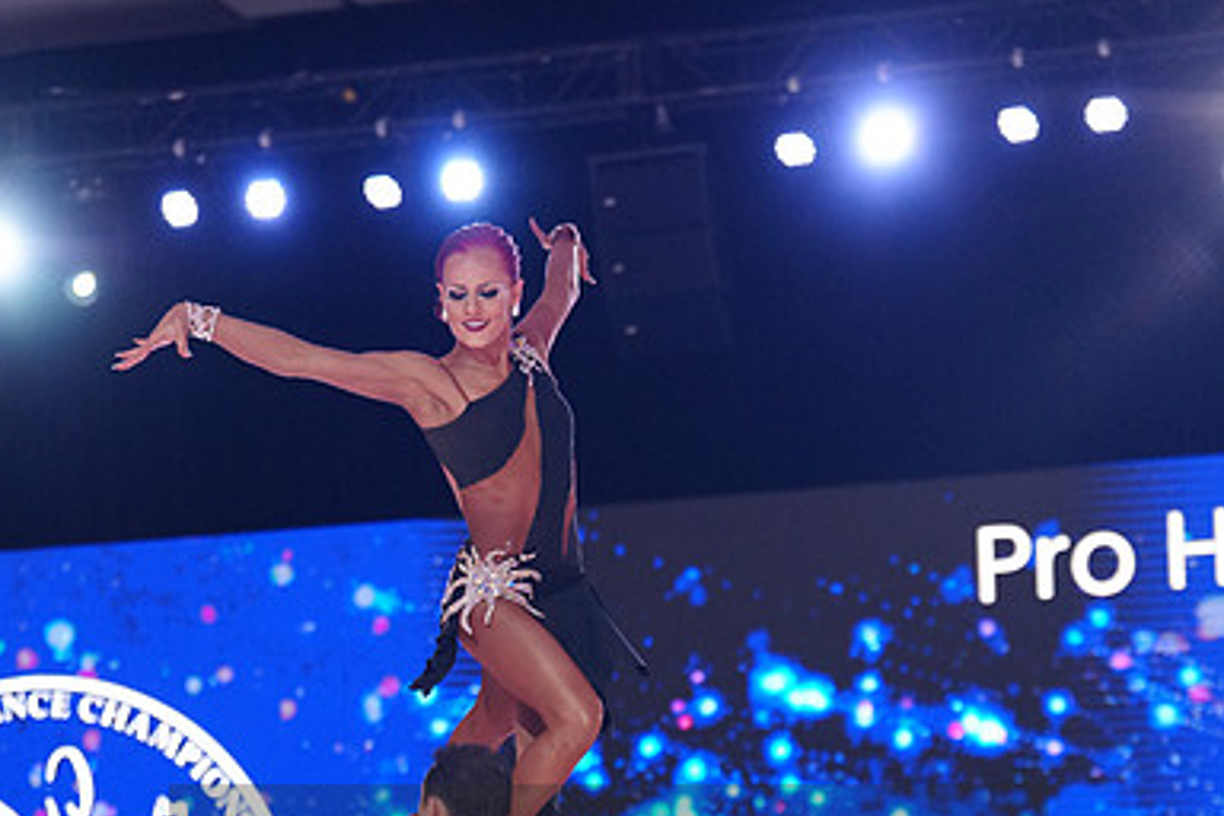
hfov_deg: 14.8
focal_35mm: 139
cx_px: 610
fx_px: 4726
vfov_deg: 9.8
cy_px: 892
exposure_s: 1/400
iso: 2000
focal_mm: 92
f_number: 2.8
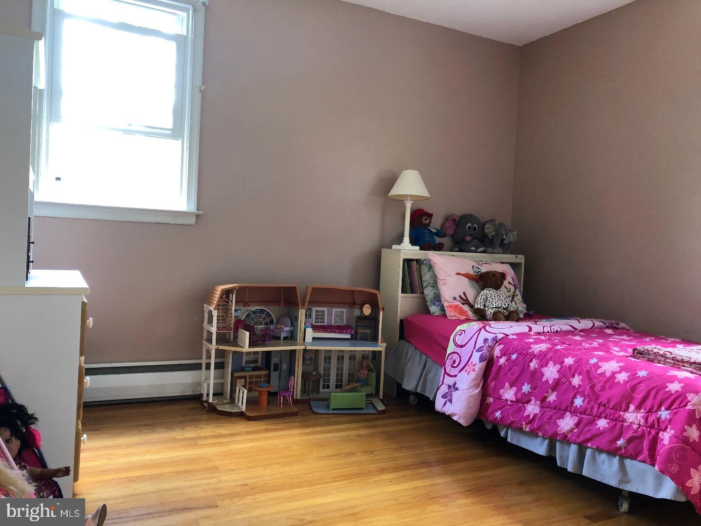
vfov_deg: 49.7
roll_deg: -2.8
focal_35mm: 28
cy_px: 263
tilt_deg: -1.9
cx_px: 350
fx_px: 567
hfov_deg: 63.4
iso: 50
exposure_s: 1/15
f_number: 1.8
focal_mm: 4
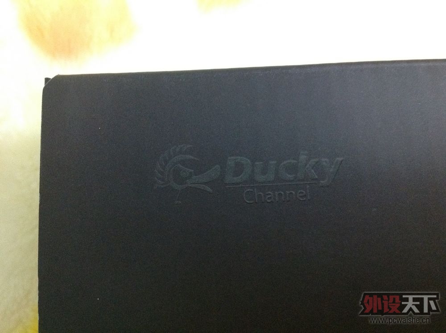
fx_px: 450
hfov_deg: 52.7
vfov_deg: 40.6
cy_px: 166
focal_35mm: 35
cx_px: 223
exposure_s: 1/17
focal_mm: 4.28
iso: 640
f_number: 2.4
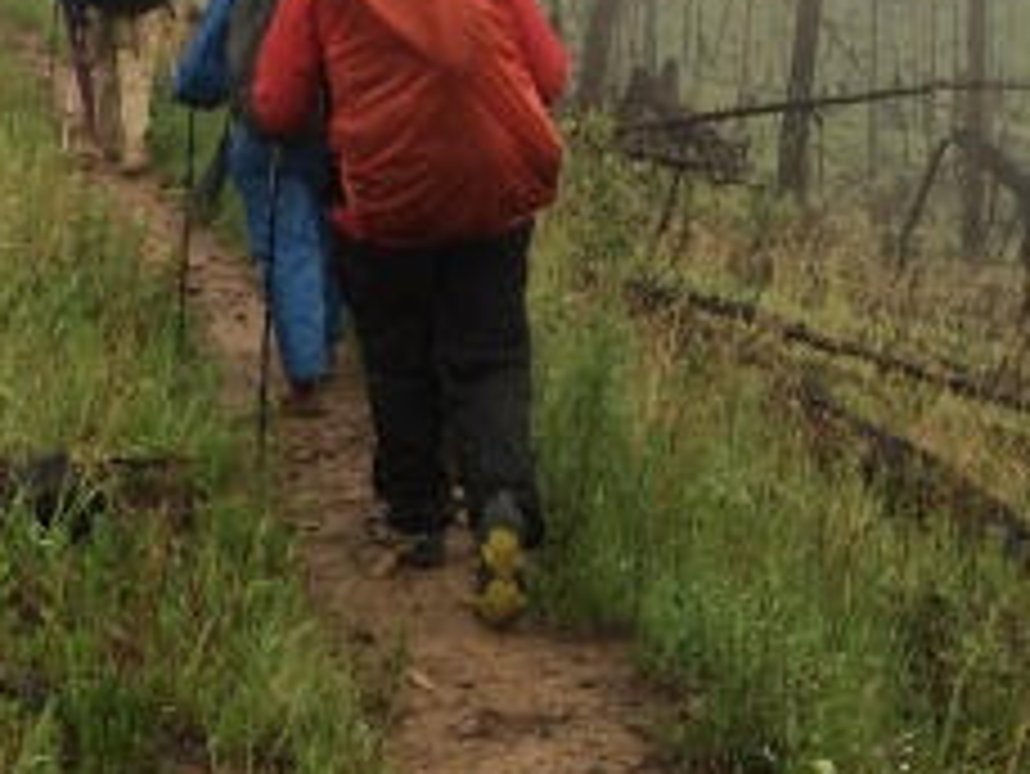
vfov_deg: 18.1
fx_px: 2411
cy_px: 148
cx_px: 319
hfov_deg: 24.0
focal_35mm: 81
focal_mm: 4.15
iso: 40
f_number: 2.2
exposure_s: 1/120
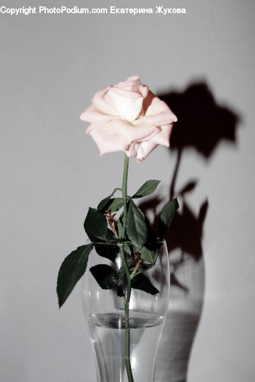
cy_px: 191
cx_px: 128
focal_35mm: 51
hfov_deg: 26.5
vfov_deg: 38.8
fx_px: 541
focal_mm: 34
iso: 400
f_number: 5.6
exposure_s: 1/60
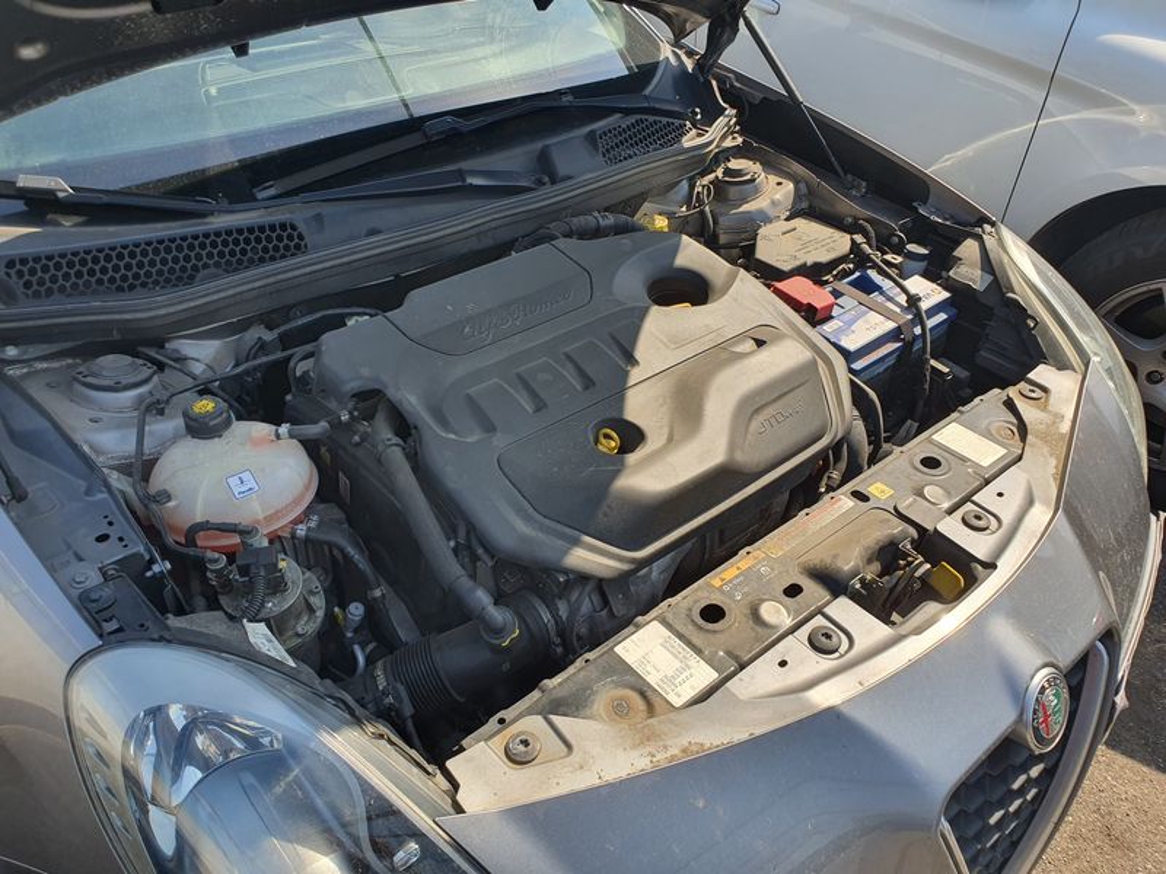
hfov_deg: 67.3
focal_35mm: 26
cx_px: 583
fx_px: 876
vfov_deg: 53.1
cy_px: 437
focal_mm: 4.3
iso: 50
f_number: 2.4
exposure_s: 1/624
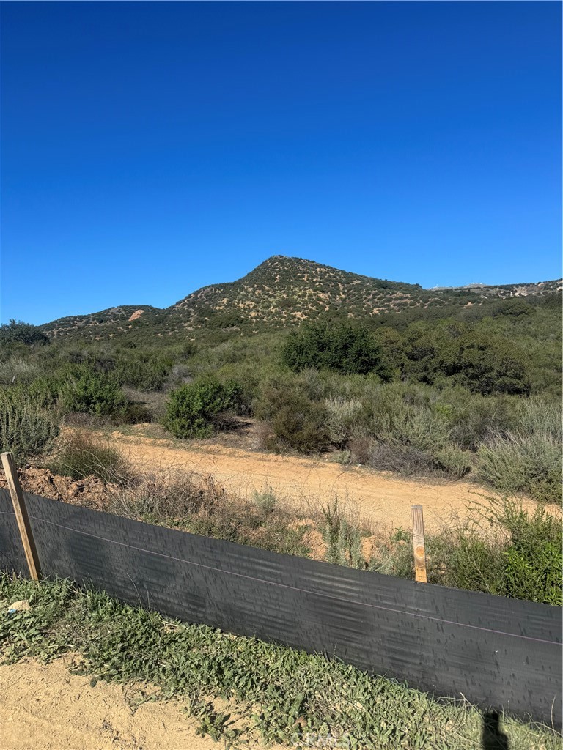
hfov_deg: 56.8
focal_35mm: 24
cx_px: 282
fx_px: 520
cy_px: 375
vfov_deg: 71.6
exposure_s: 1/4608
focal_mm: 6.76
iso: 80
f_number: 1.78
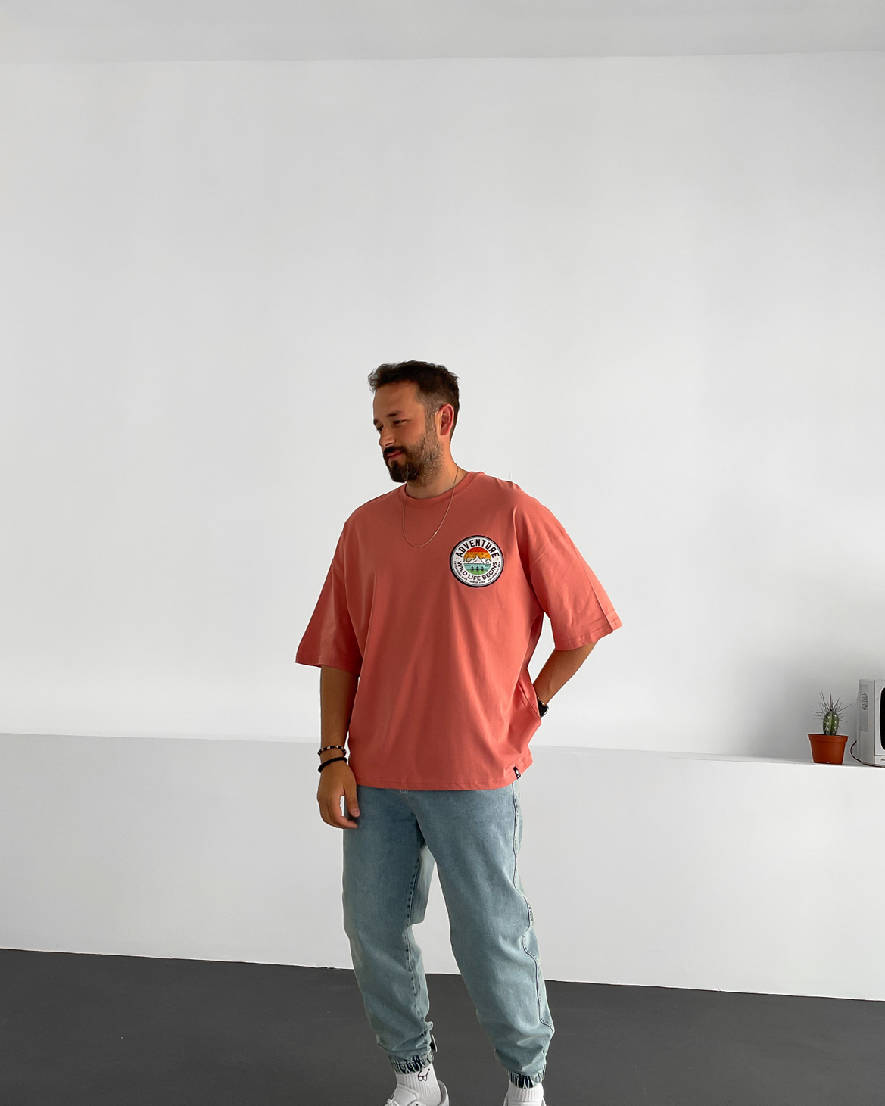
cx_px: 450
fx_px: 1015
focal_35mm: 31
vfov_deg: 57.1
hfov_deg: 47.1
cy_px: 590
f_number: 1.8
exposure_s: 1/120
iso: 20
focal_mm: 3
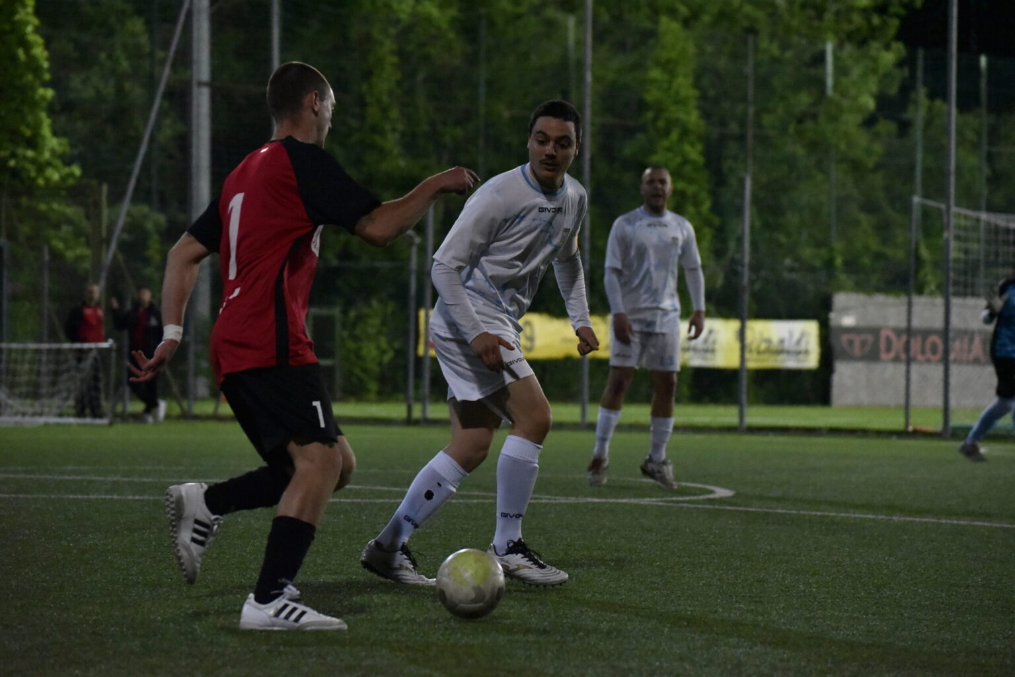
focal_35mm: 155
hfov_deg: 13.2
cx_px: 508
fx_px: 4371
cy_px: 338
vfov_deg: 8.9
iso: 12800
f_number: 5.6
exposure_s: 1/1000
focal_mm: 155
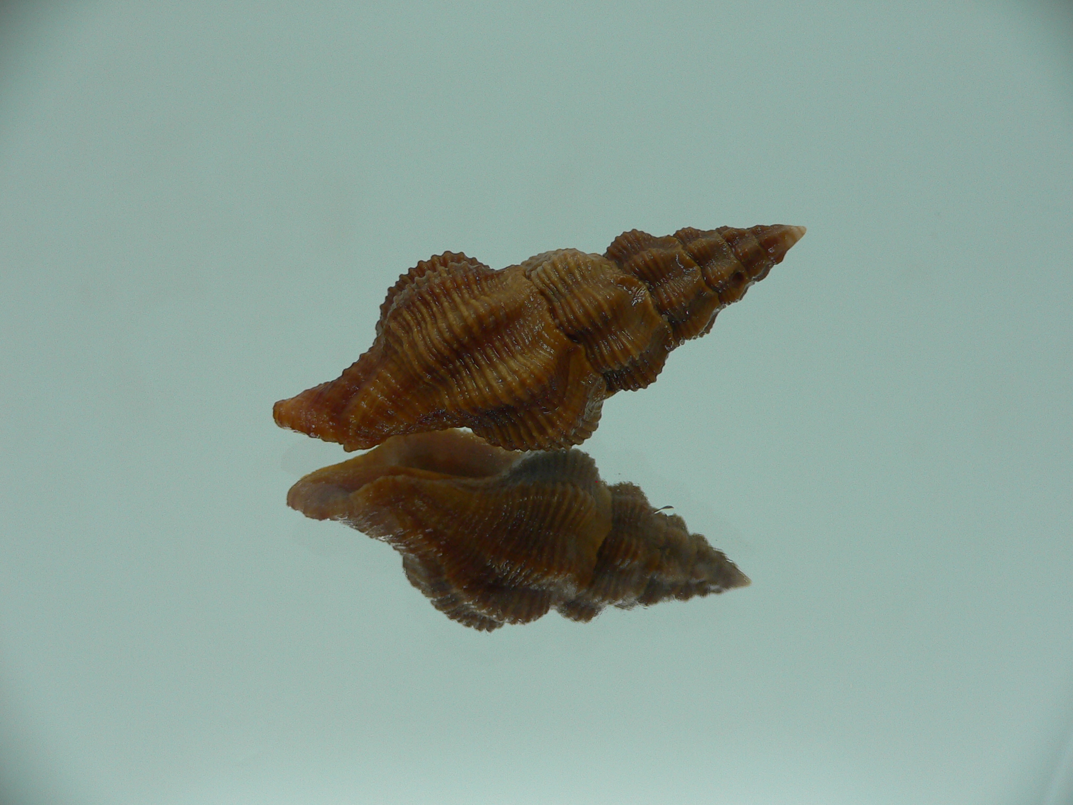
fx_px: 1085
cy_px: 402
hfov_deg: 52.6
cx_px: 536
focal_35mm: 35
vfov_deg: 40.7
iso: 80
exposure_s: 1/60
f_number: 2.8
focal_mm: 4.6
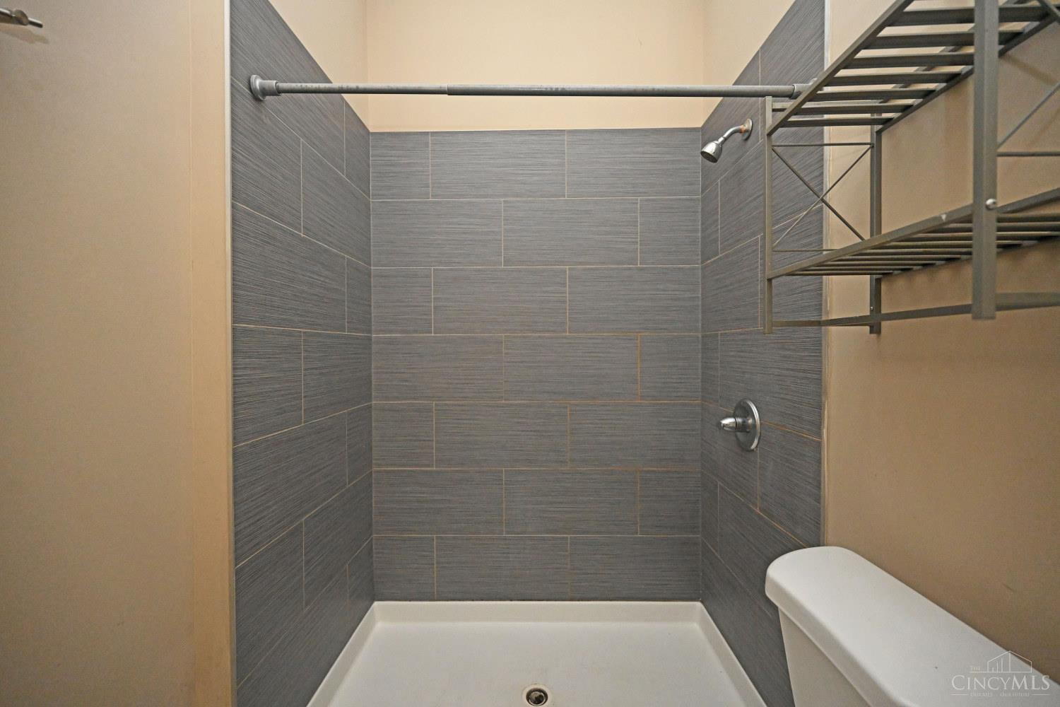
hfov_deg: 104.3
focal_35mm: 14
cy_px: 354
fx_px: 412
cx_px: 530
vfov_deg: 81.2
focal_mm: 14
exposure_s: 1/60
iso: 4500
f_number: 4
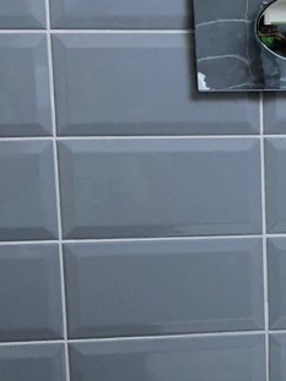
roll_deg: +1.6
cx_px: 308
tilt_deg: -9.1
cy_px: 303
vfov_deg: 18.1
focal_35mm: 108
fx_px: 1191
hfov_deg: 13.4
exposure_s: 1/24
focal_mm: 3.99
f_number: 1.8
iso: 40
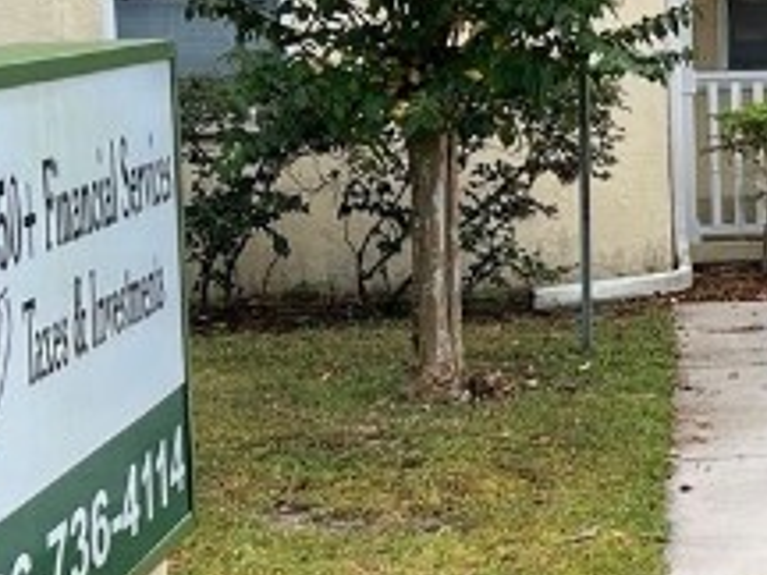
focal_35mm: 123
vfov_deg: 12.0
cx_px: 973
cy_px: 149
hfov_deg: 15.3
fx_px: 2725
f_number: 1.5
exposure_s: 1/490
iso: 50
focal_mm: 5.7
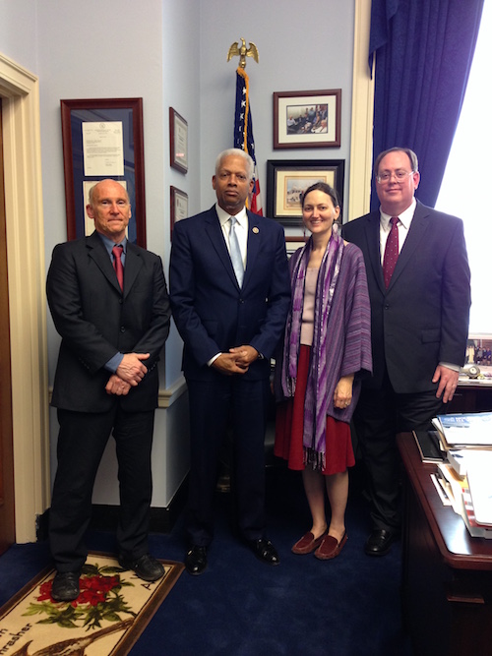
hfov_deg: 42.9
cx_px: 246
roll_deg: +0.3
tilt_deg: -3.0
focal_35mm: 33
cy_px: 328
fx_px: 626
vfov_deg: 55.4
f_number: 2.4
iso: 125
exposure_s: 1/20
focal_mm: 4.12
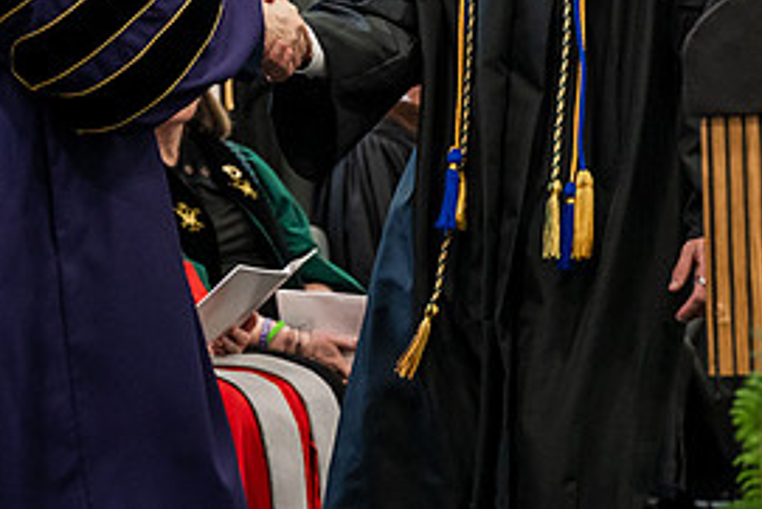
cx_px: 211
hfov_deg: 11.3
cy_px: -32
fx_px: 3854
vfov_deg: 7.5
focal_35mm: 182
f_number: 4.5
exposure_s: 1/200
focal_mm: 85
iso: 4000
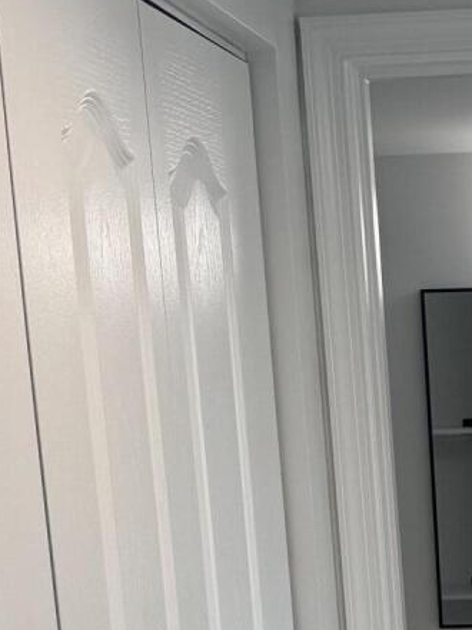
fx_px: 1982
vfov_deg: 16.8
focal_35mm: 109
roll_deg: +2.5
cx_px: 631
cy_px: 865
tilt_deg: -13.1
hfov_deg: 13.1
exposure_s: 1/168
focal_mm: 6.76
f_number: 1.78
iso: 80
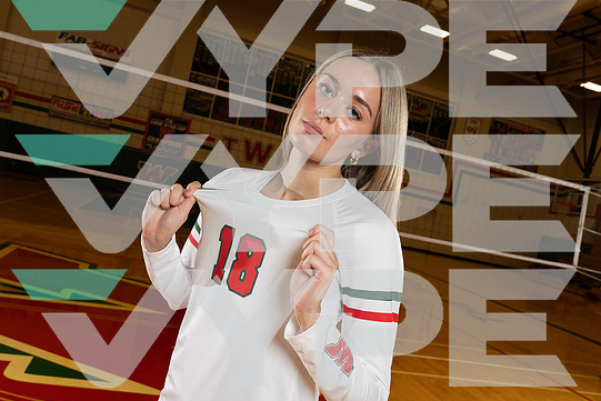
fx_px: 501
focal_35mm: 30
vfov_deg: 43.6
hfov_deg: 61.9
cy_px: 194
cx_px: 298
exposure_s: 1/250
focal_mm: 28
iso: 1250
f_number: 8
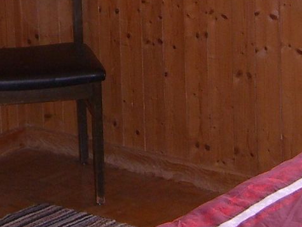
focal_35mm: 164
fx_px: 1430
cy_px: -70
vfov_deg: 8.9
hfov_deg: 11.8
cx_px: -62
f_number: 2.8
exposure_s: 1/60
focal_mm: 7.9
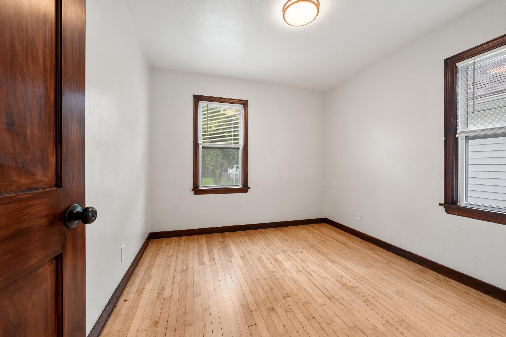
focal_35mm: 14
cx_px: 253
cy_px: 168
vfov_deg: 81.2
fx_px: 197
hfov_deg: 104.3
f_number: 6.3
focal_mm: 14
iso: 400
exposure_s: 1/10
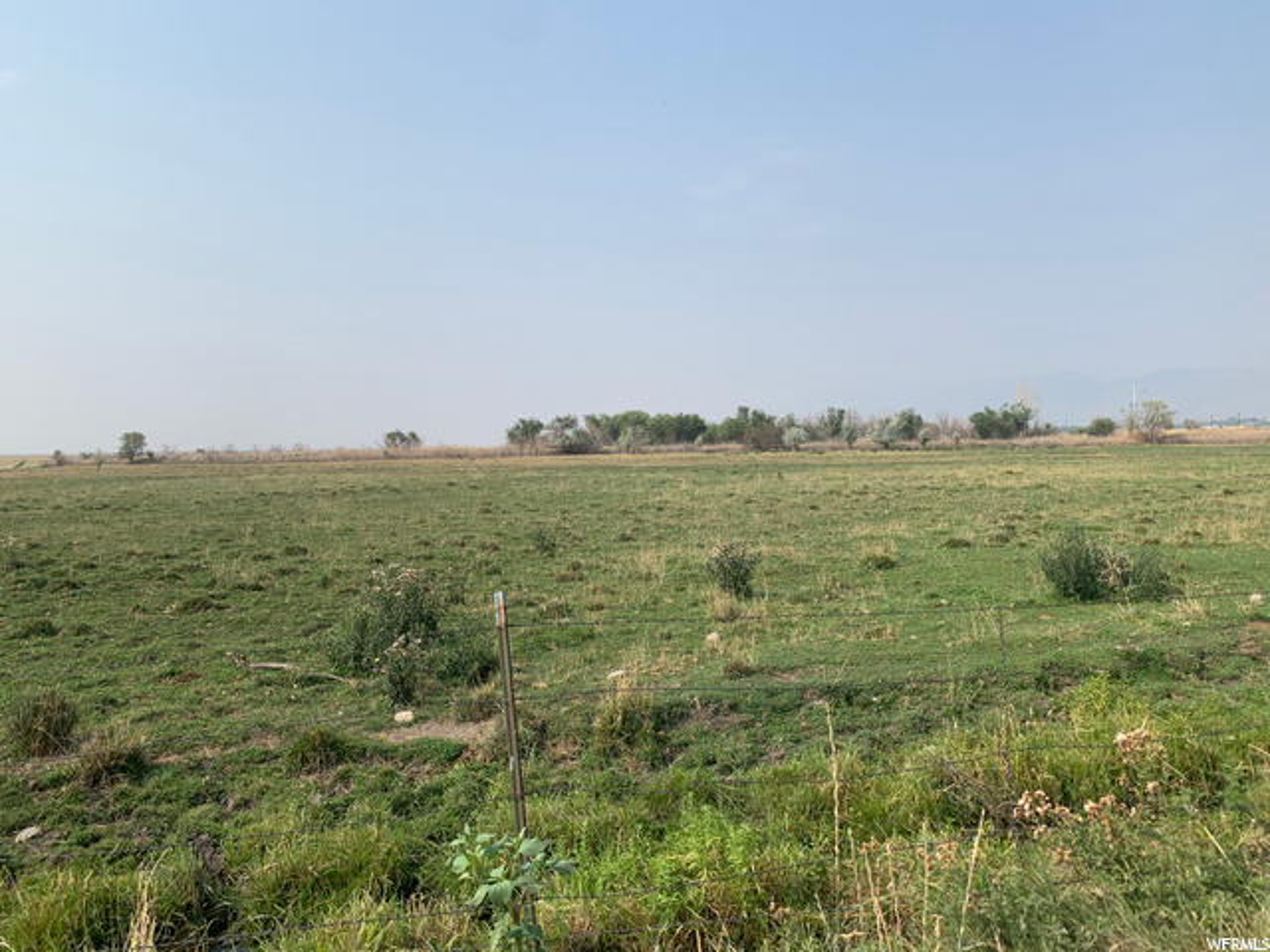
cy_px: 476
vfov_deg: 53.1
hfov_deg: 67.3
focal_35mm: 26
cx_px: 635
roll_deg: +0.4
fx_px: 954
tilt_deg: -1.0
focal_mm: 4.25
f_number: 1.8
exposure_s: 1/3086
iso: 25
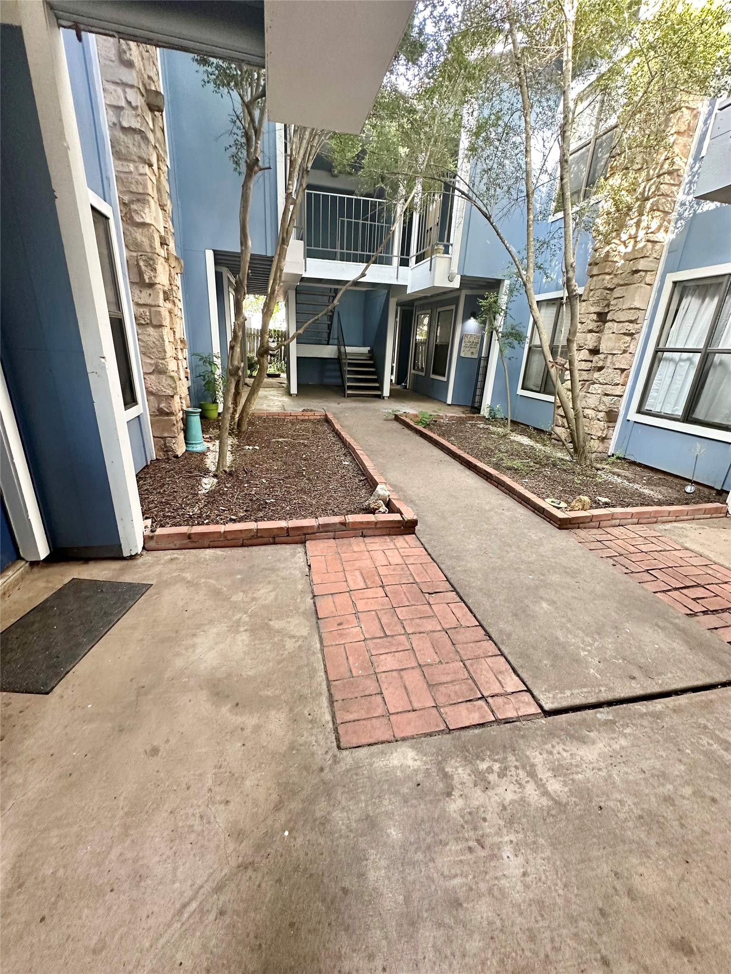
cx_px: 366
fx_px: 394
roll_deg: -3.1
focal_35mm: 14
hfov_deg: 85.7
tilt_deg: -19.7
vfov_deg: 102.1
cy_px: 487
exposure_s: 1/79
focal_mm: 2.22
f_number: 2.2
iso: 320
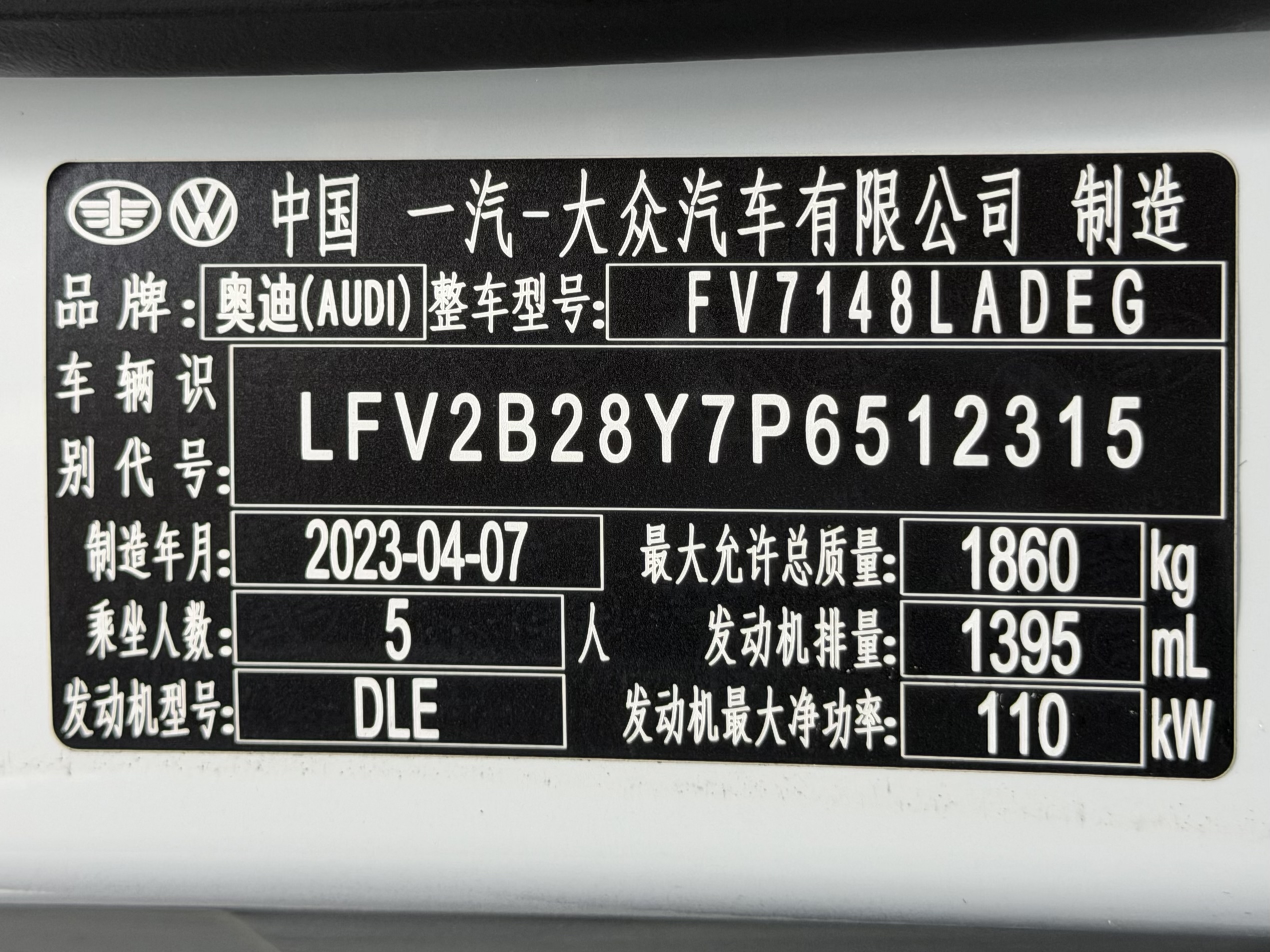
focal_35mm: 48
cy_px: 476
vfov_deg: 30.3
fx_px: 1761
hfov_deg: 39.7
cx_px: 635
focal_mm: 6.76
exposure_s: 1/60
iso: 125
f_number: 1.78
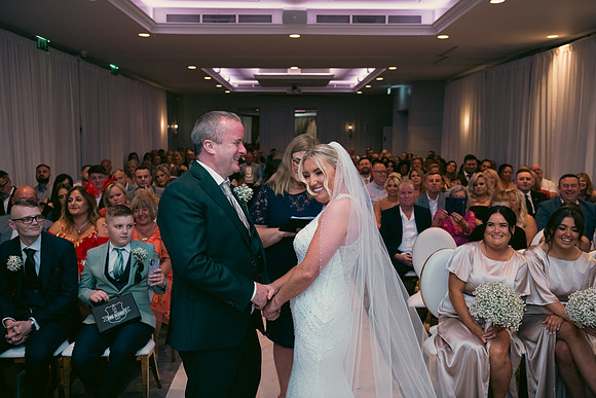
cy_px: 199
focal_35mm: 34
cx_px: 298
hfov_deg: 55.8
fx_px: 563
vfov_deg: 38.9
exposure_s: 1/160
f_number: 3.5
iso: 800
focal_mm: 34
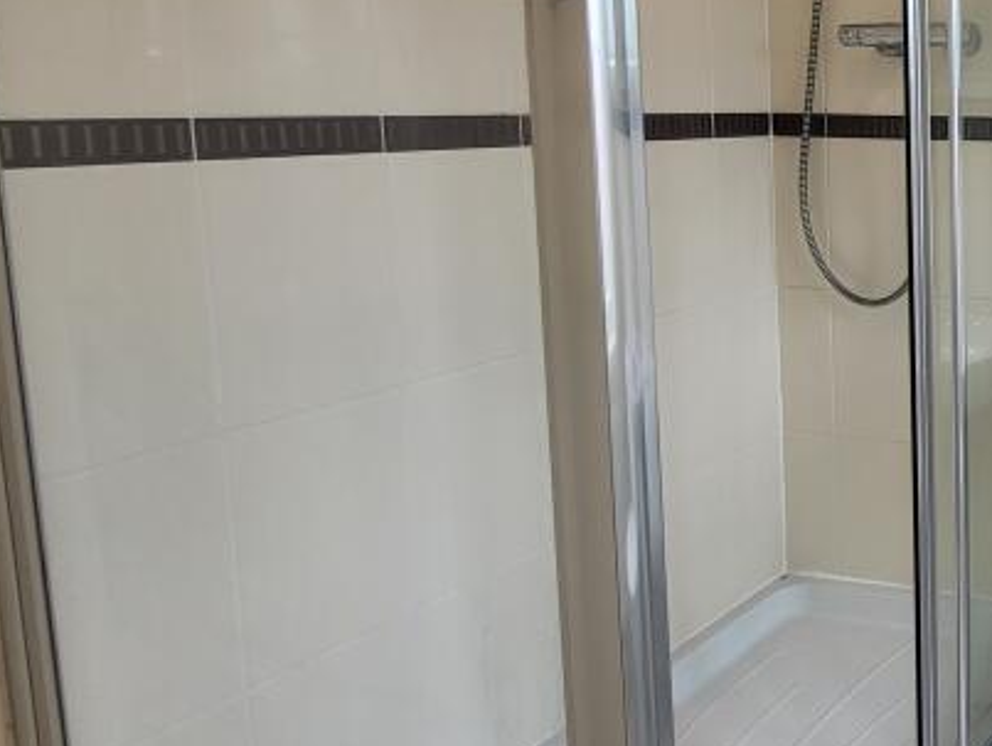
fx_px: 947
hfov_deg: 39.1
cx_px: 1206
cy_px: 207
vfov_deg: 42.0
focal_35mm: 33
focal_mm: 1.74
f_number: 2.2
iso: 50
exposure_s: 1/100
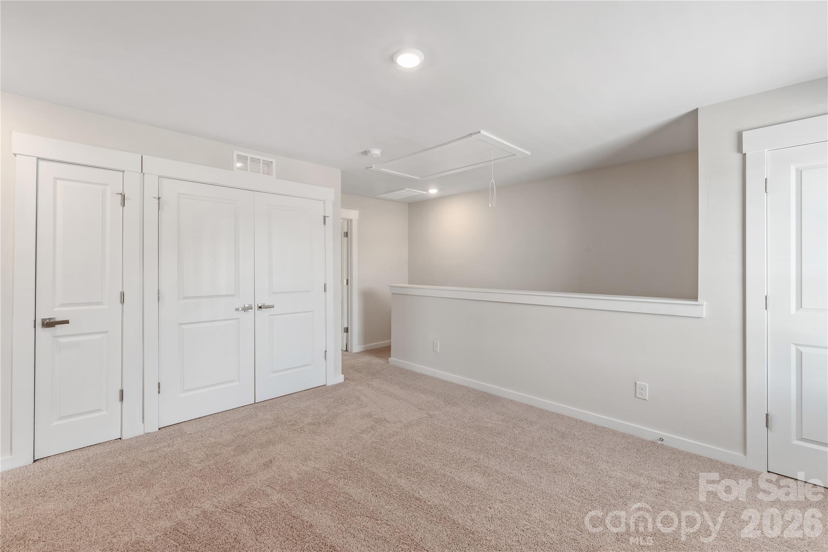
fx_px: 345
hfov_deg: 100.4
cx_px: 414
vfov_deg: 77.3
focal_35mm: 15
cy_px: 276
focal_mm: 15
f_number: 11
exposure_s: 1/5
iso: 400
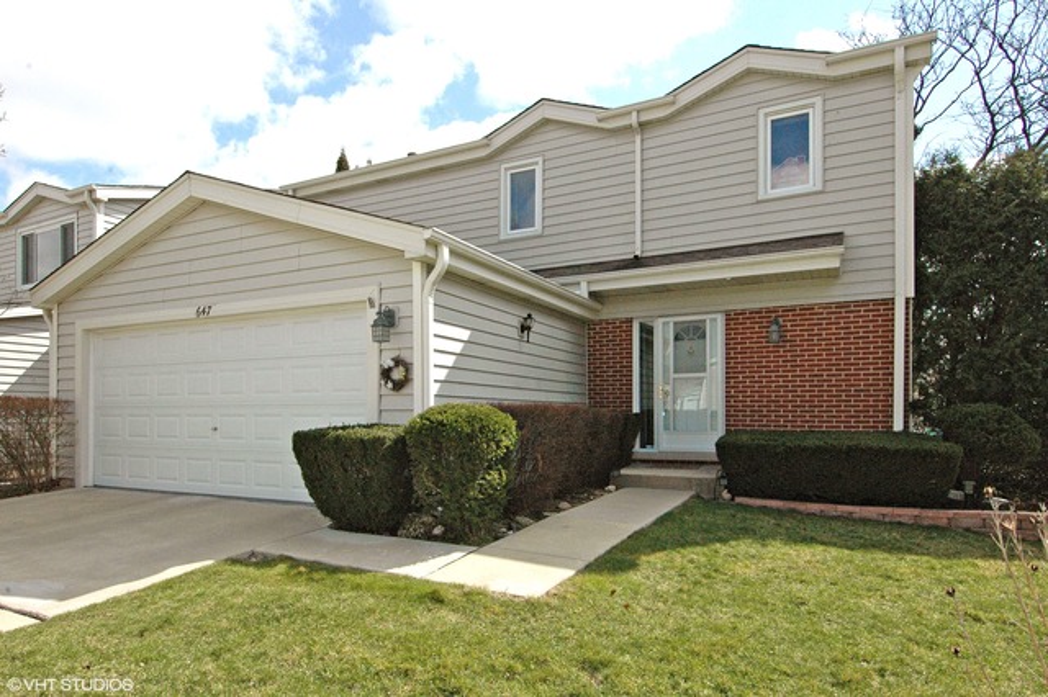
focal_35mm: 21
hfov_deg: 81.2
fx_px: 611
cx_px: 524
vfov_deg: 59.4
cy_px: 348
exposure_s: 1/500
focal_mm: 14
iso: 800
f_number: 16
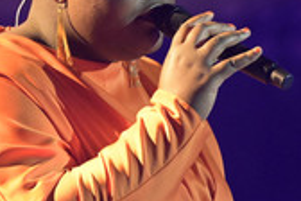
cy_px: 113
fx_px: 8728
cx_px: 139
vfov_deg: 1.3
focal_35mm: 1044
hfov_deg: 2.0
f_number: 5.6
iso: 12800
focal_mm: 390
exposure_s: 1/320
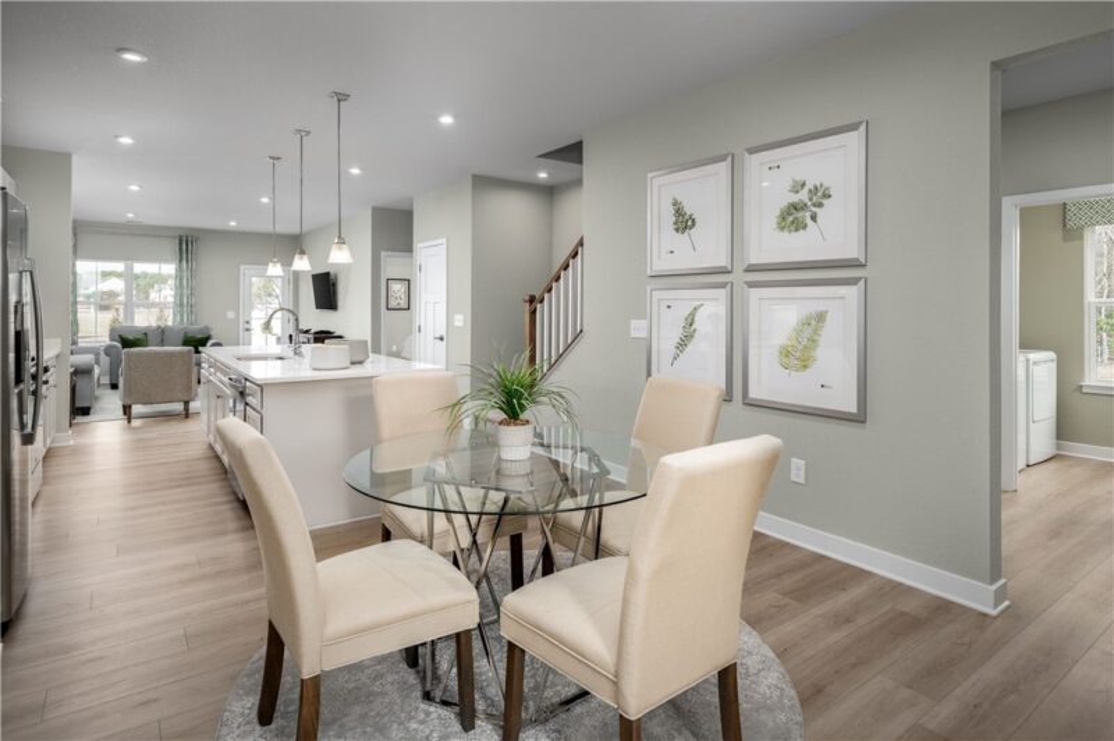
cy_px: 370
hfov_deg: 87.0
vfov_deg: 64.5
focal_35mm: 19
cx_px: 557
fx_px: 587
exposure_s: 1/200
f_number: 7.1
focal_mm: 19
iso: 320
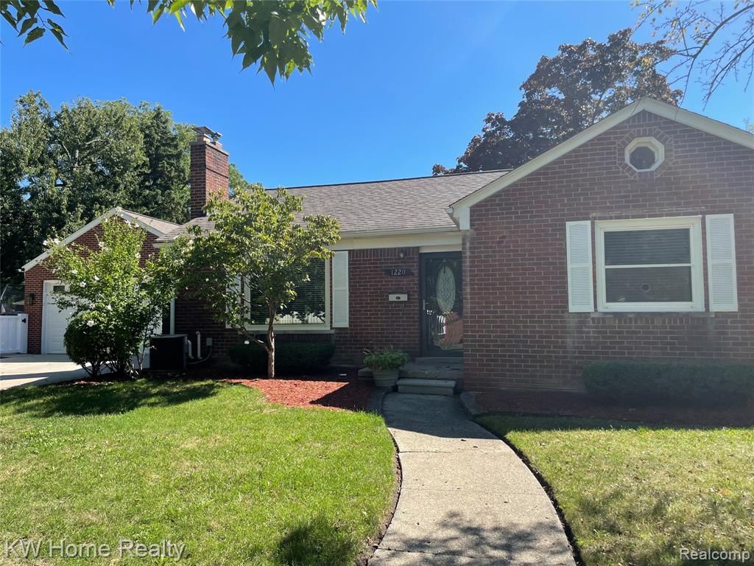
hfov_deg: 67.3
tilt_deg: +2.4
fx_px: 566
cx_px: 377
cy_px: 283
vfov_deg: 53.1
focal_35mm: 26
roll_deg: +0.6
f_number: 1.6
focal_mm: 4.2
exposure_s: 1/1795
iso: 32
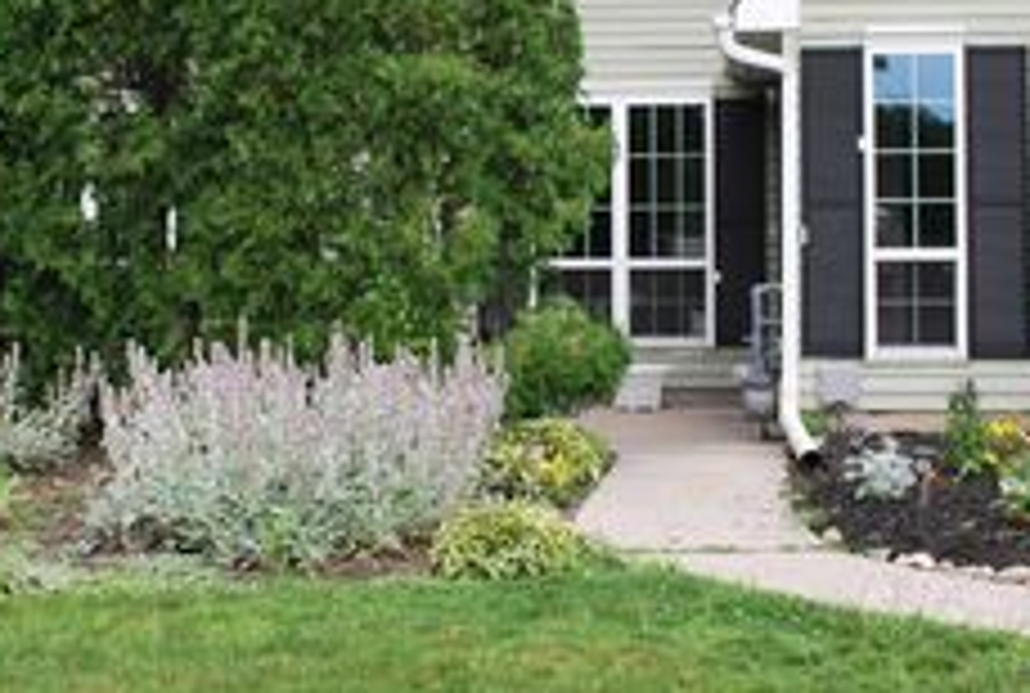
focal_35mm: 72
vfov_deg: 18.9
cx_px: 486
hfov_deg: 28.0
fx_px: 2065
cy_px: 160
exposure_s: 1/125
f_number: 5.6
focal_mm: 22
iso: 110
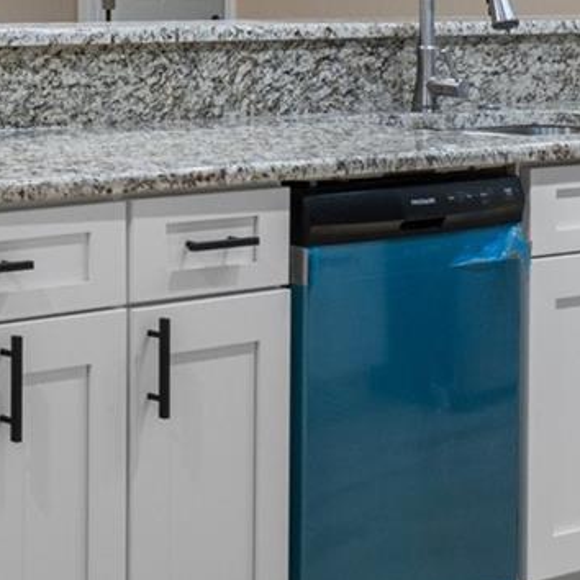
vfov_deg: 17.2
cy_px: -48
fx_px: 1856
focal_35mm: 98
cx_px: -516
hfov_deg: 15.0
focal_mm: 17
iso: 320
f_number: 8
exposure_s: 1/8
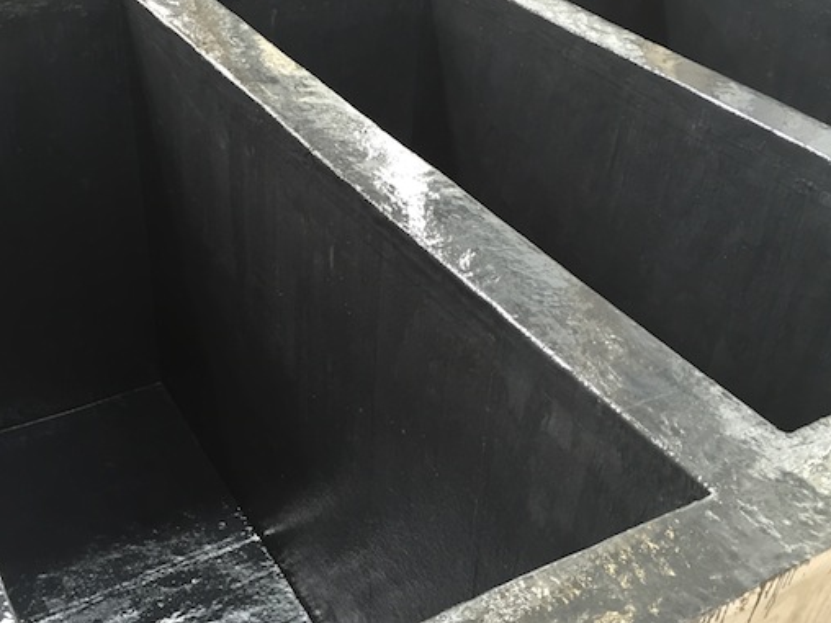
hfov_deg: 46.7
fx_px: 960
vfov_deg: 36.0
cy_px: 297
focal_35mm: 40
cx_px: 357
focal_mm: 4.15
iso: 40
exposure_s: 1/30
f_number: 2.2
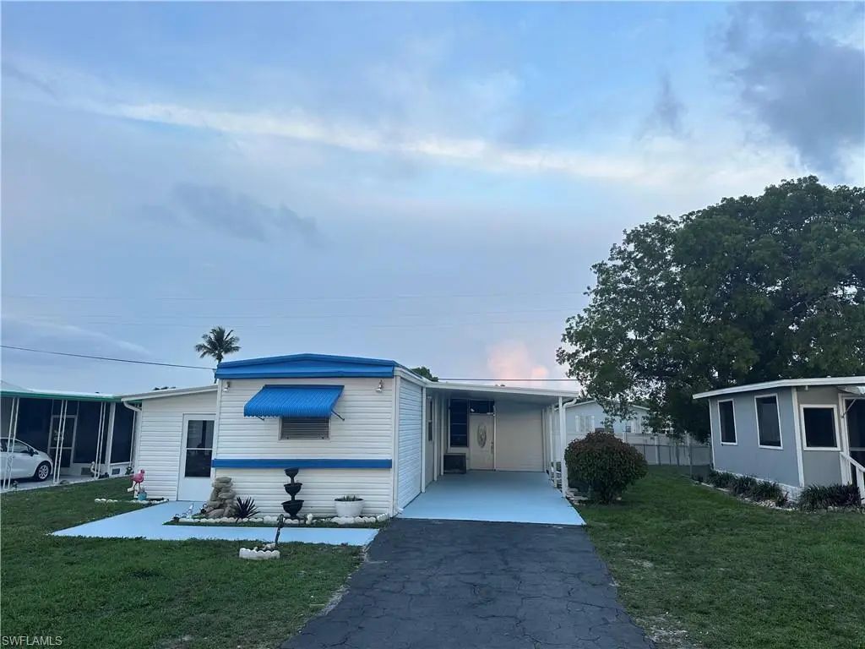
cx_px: 432
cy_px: 324
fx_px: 600
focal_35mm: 24
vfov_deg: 56.8
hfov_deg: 71.6
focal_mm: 6.86
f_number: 1.78
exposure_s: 1/144
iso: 64
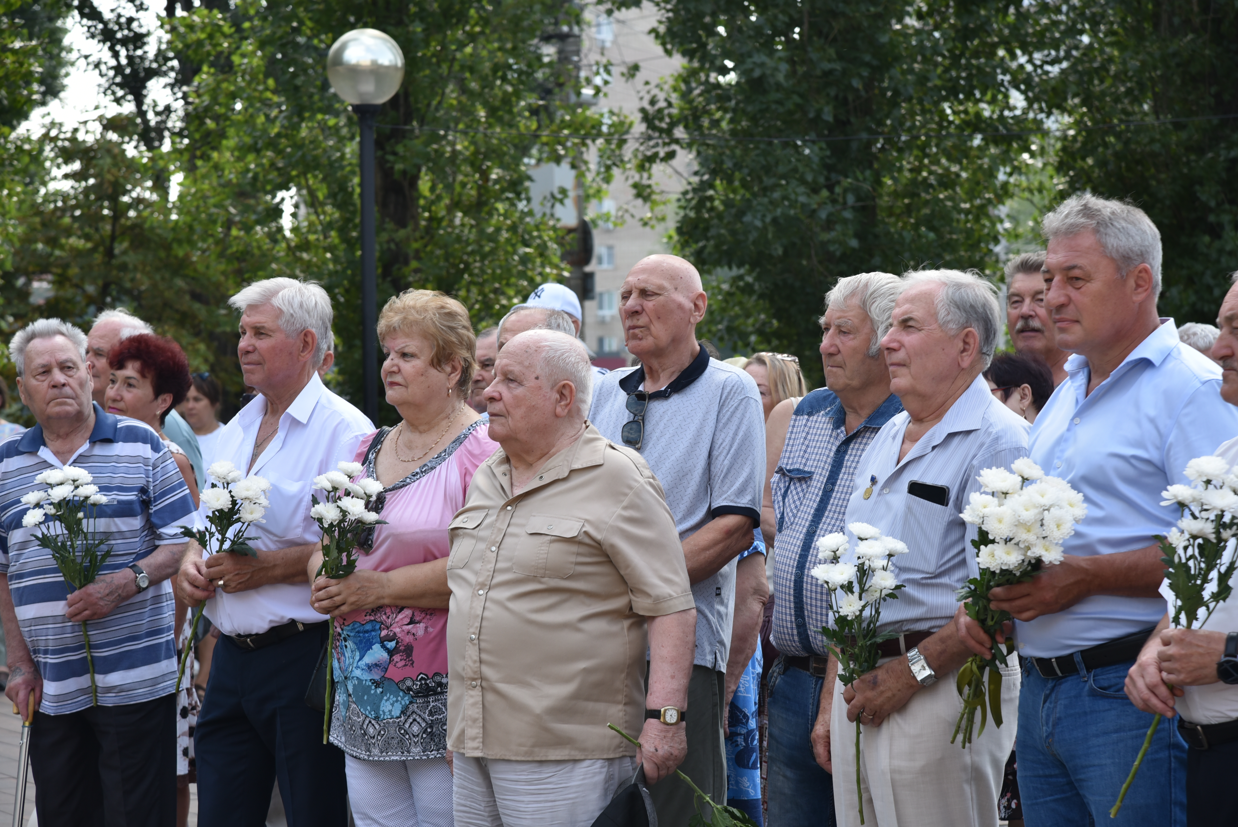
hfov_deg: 19.4
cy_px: 414
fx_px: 3612
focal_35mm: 105
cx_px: 619
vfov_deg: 13.1
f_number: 8
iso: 400
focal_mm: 105
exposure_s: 1/250
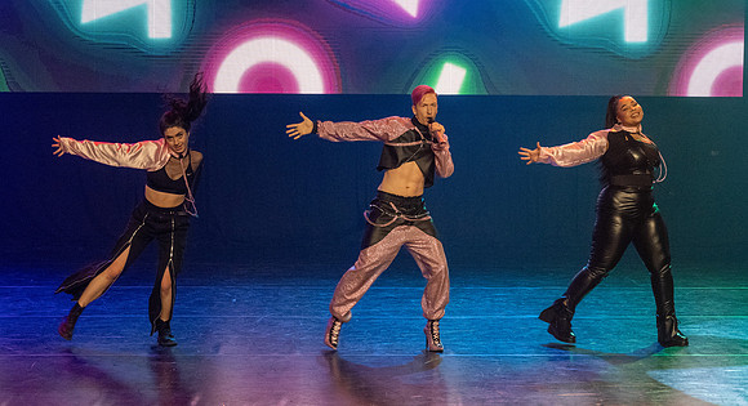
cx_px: 374
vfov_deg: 12.4
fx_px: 1873
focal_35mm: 95
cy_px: 249
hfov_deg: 22.6
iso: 5600
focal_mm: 58
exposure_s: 1/160
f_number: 4
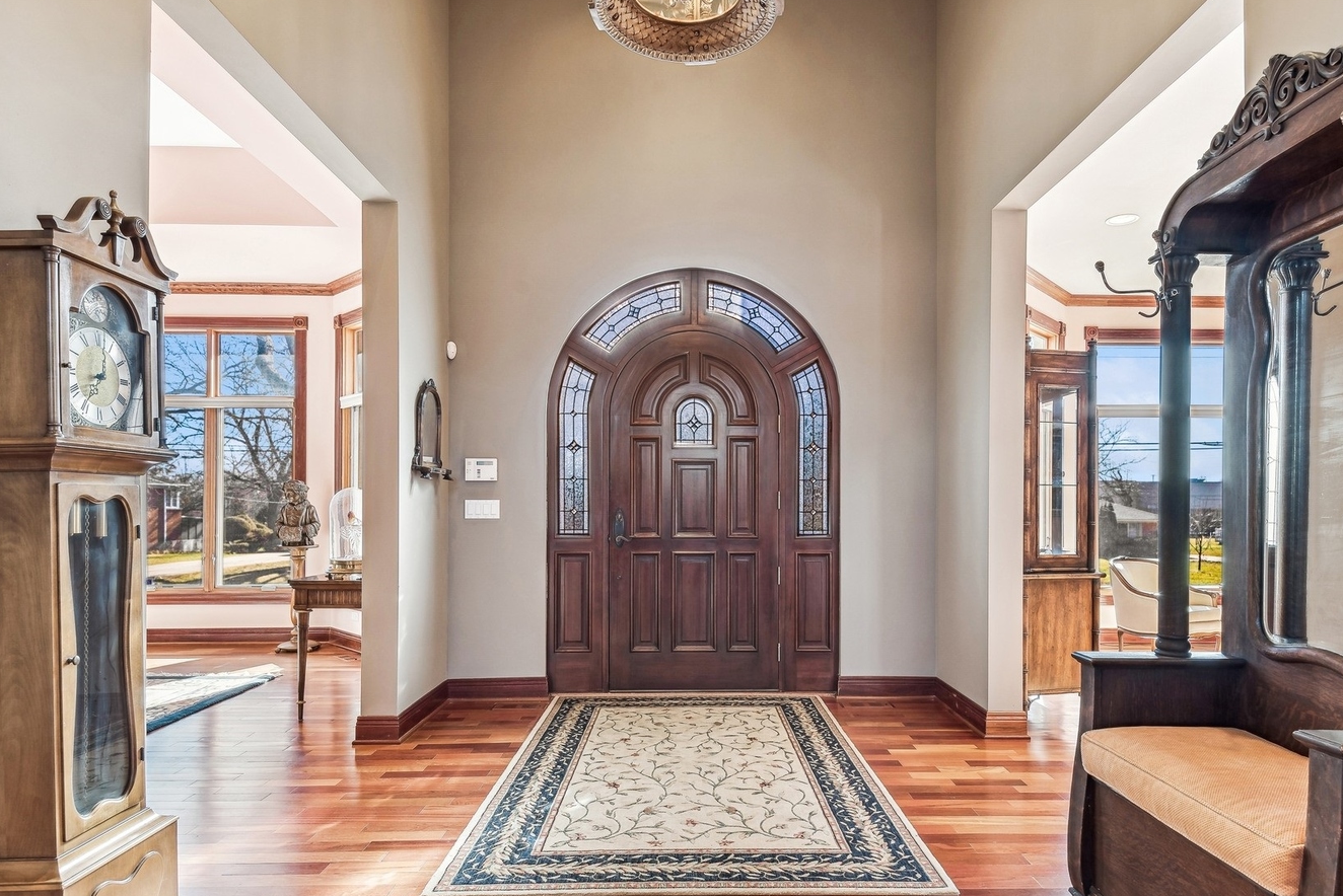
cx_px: 709
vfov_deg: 57.1
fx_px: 821
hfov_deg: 78.5
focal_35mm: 22
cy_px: 510
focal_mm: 18
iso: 200
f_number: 9
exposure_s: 1/10
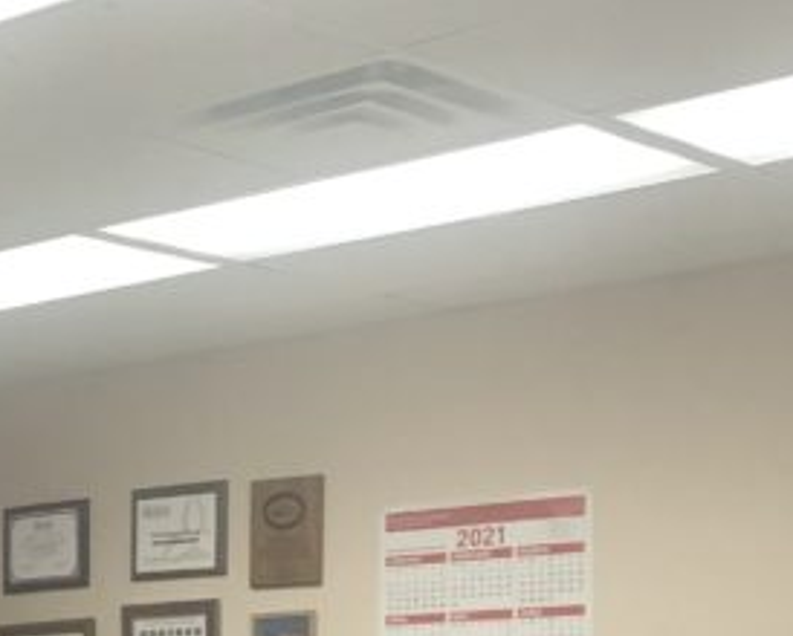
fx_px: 2397
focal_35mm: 102
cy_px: 737
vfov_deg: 14.7
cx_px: -402
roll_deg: -0.3
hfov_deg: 17.0
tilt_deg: +0.5
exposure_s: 1/40
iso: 25
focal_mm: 3.99
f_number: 1.8
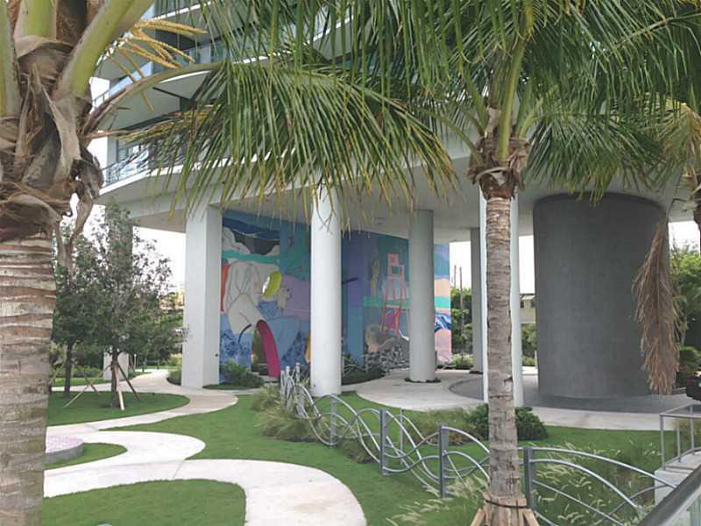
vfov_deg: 42.9
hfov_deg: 55.4
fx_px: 668
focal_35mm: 33
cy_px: 263
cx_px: 350
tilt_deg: +4.3
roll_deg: -1.2
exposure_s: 1/471
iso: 50
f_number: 2.4
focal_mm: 4.12
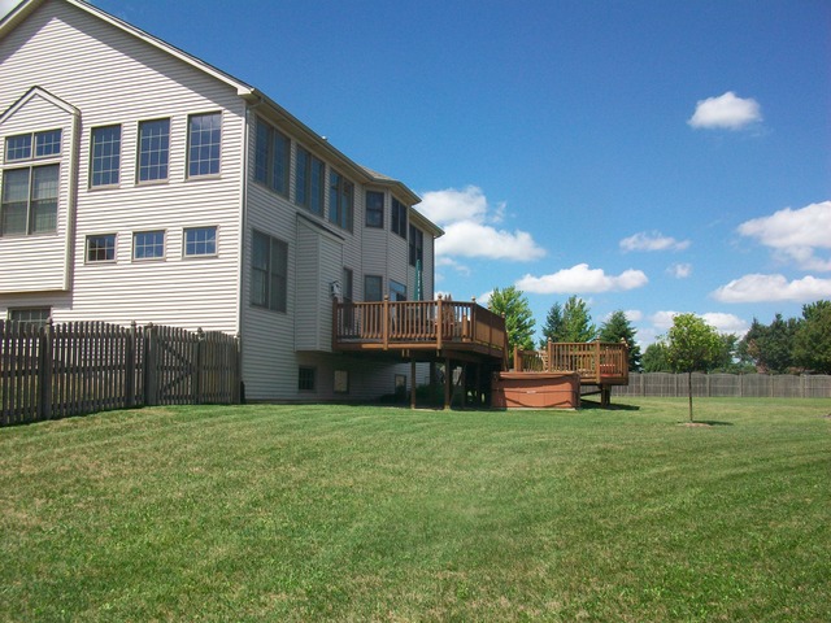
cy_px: 312
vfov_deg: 44.2
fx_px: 768
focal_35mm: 32
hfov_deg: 56.8
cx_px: 416
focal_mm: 5.7
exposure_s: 1/320
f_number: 5.5
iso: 64
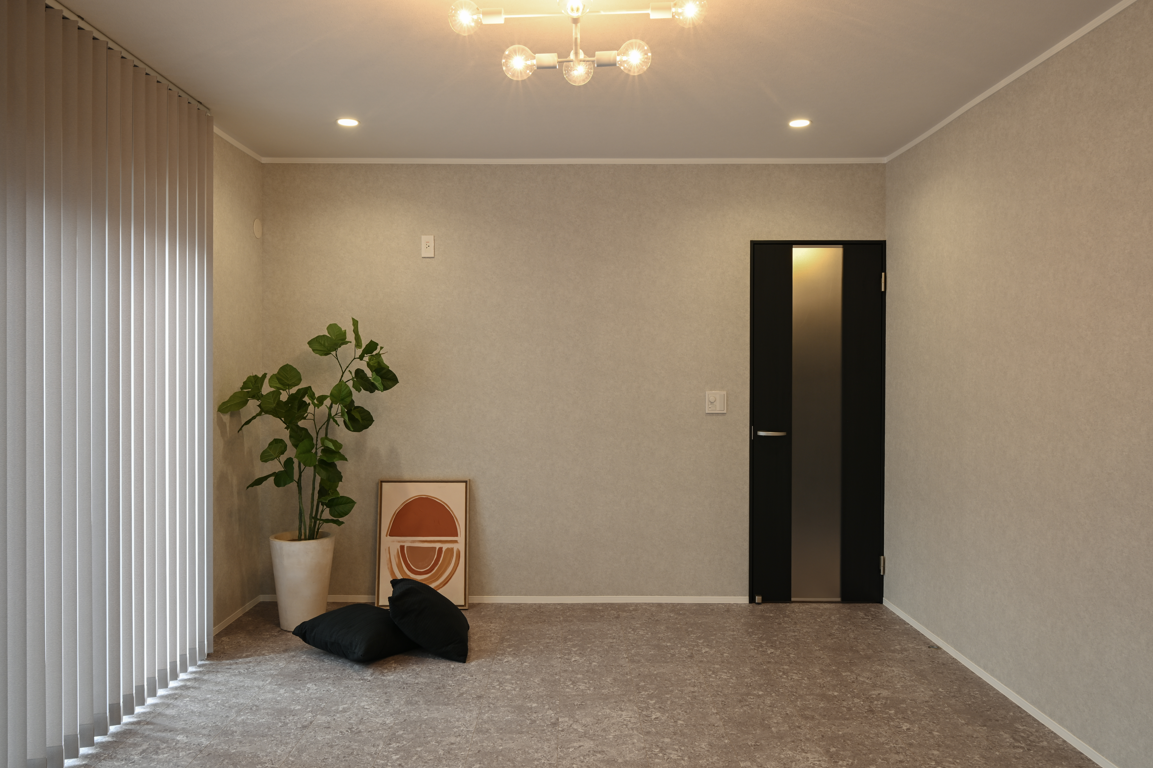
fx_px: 801
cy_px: 377
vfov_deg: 51.3
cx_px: 569
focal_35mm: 25
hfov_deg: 71.5
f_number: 13
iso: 100
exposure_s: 1/2.5
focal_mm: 24
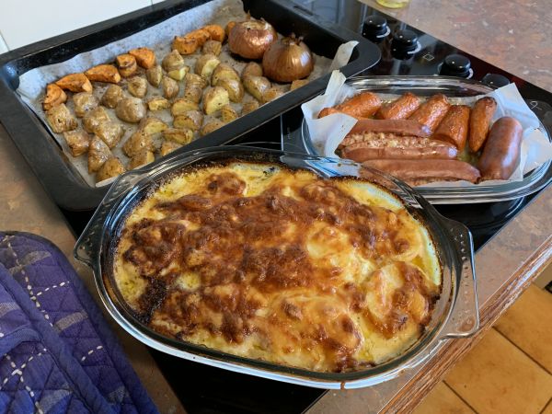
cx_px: 276
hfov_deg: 67.3
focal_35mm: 26
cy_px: 207
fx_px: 415
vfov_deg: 53.1
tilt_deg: -49.8
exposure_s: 1/60
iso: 250
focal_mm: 4.25
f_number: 1.8
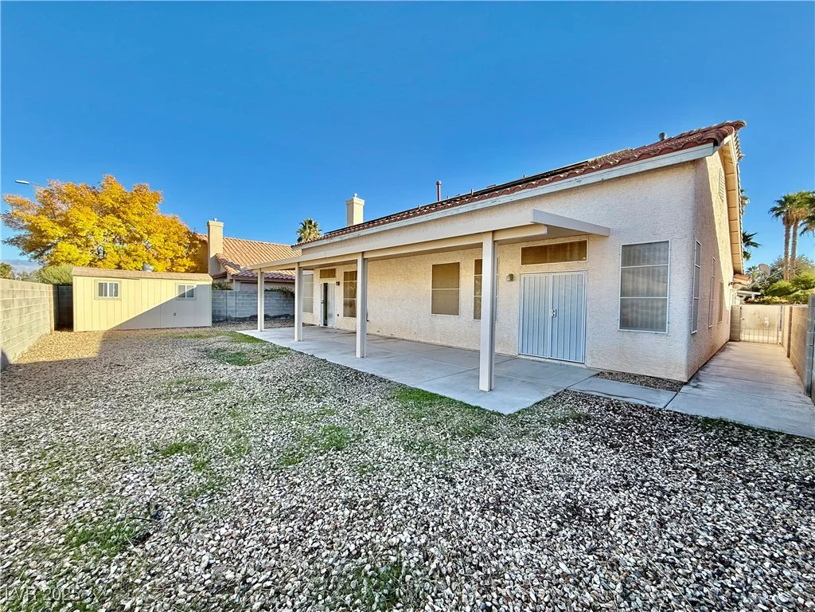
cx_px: 408
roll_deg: -0.5
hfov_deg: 102.1
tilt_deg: -0.4
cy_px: 306
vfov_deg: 85.7
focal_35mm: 14
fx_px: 330
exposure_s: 1/799
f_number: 2.2
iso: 64
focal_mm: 2.22
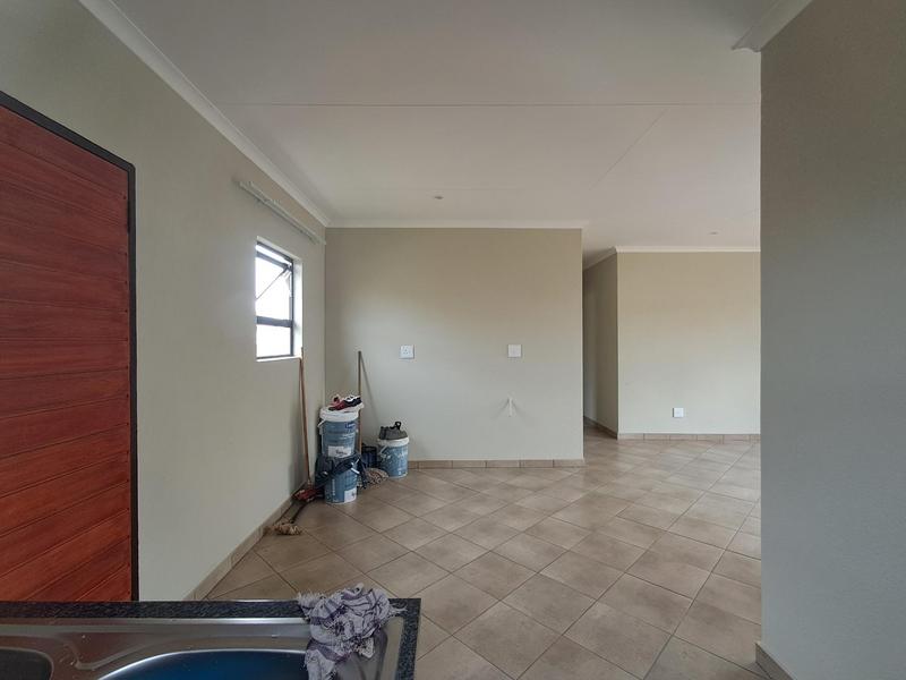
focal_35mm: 16
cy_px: 340
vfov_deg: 78.1
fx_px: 419
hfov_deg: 94.5
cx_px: 453
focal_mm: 1.64
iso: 64
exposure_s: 1/50
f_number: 2.2
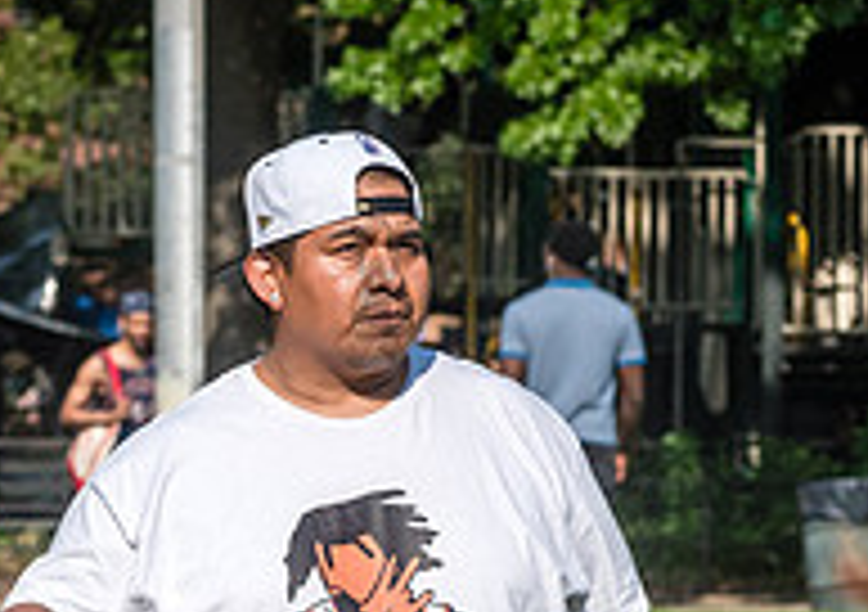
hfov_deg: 4.5
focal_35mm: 453
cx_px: 297
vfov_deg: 3.1
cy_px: 671
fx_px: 11117
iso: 500
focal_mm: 135
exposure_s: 1/2500
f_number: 8
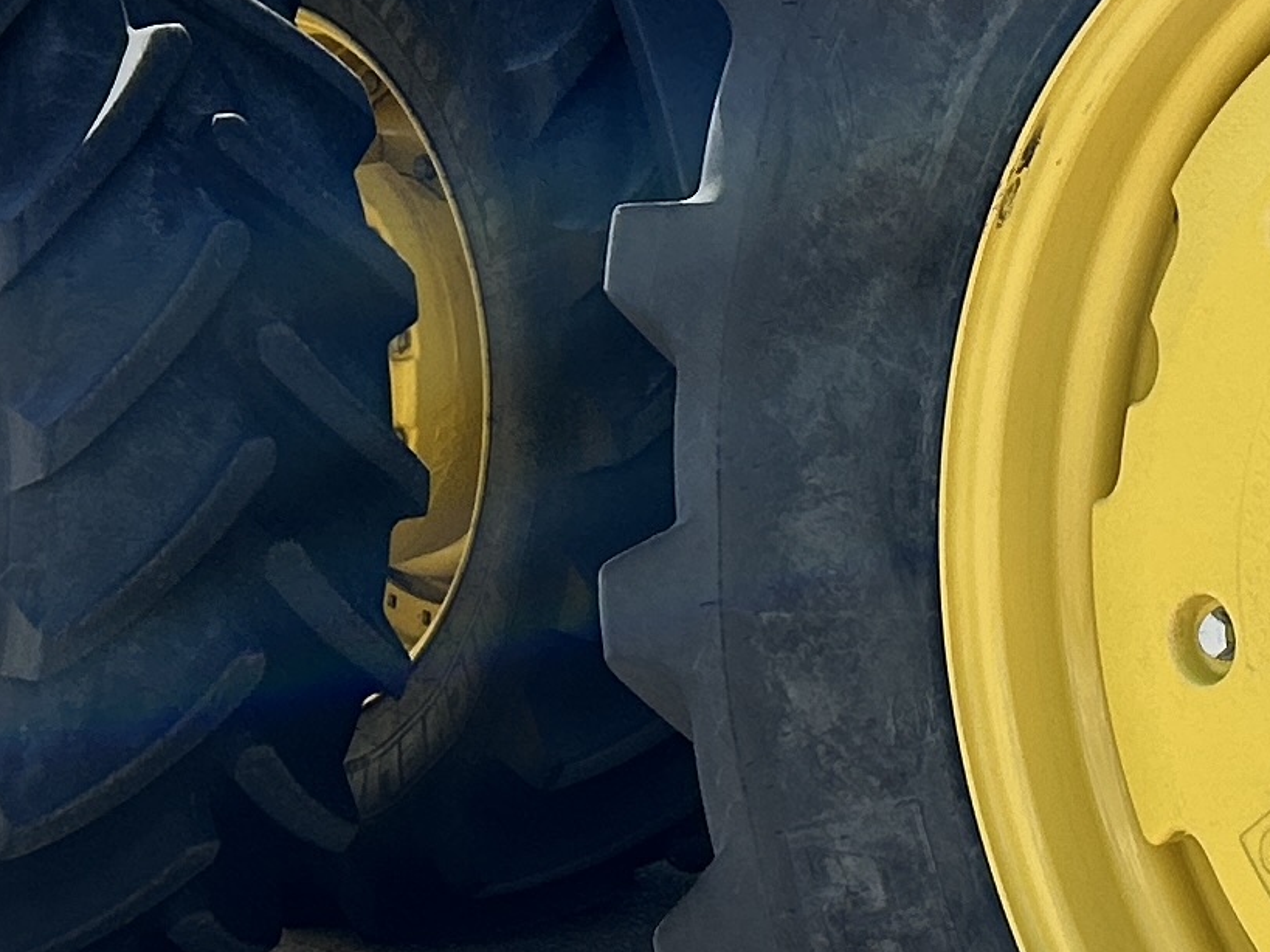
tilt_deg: -3.0
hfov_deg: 14.5
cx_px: 1827
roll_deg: -0.7
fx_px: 4695
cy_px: -147
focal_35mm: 128
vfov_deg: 11.4
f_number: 1.5
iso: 50
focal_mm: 5.7
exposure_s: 1/3460
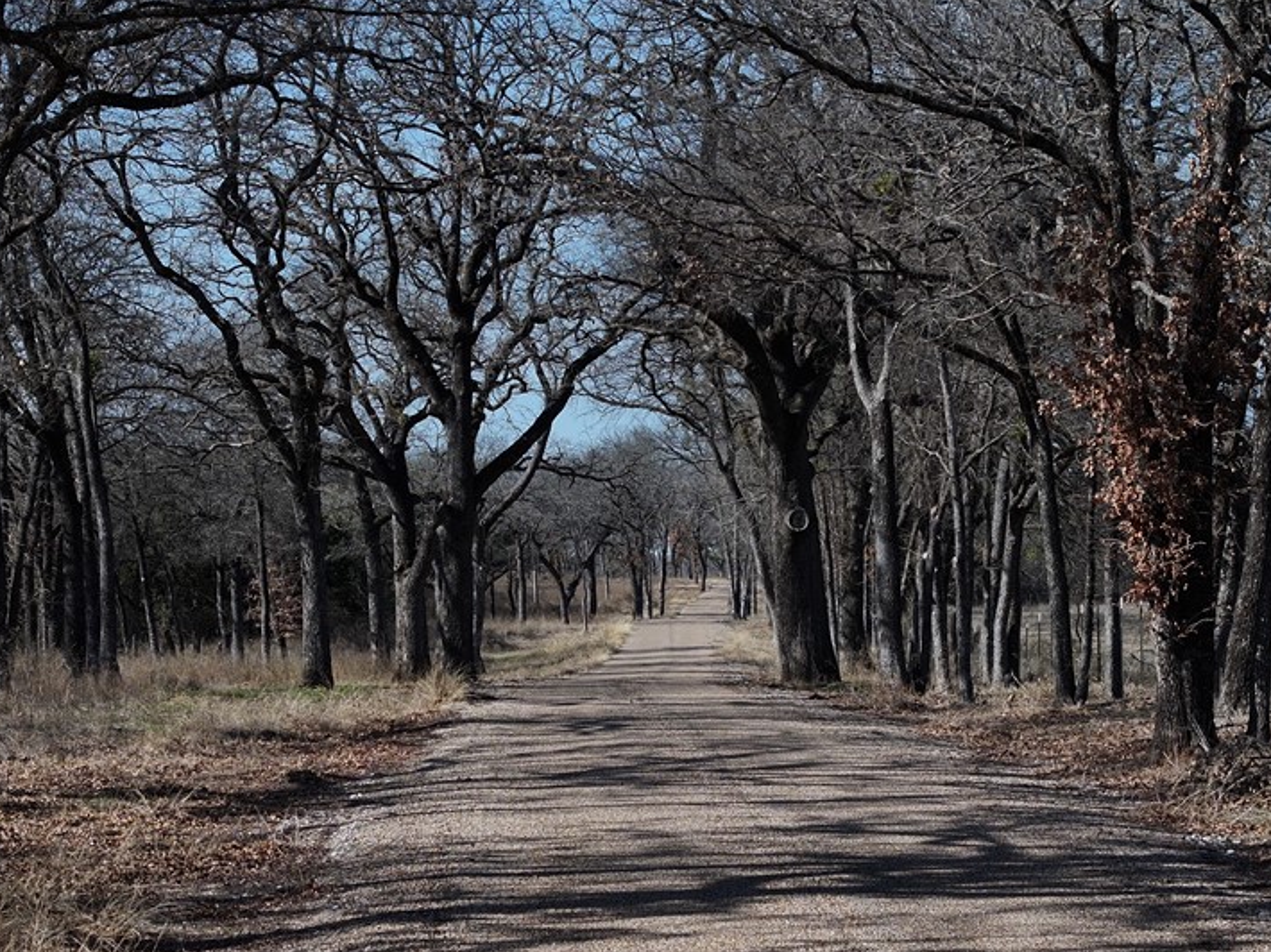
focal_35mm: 101
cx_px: 662
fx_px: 3707
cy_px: 589
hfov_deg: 19.5
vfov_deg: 14.6
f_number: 2.8
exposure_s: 1/60
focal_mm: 19.35
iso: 100
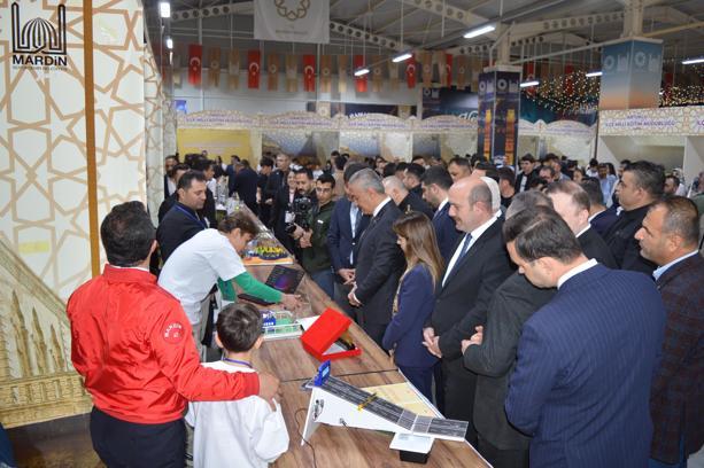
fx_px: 528
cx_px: 352
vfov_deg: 47.9
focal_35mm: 27
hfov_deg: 67.4
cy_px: 234
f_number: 3.5
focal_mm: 18
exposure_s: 1/60
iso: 400
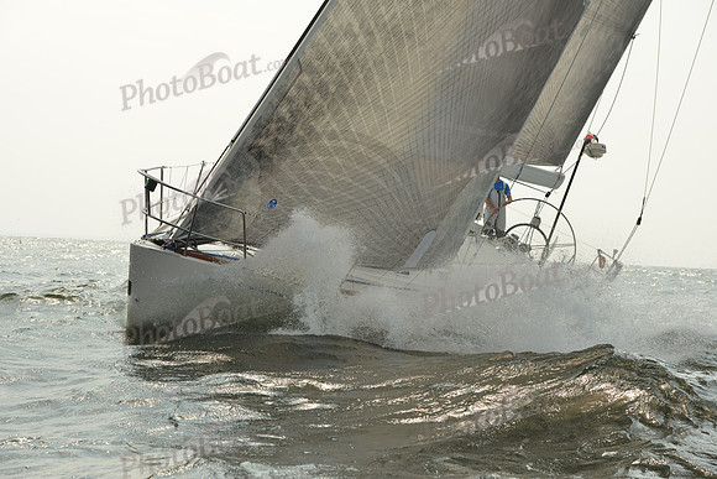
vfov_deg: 16.7
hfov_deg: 24.8
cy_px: 240
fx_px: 1633
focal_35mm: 82
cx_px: 358
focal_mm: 82
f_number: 9
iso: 320
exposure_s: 1/1250
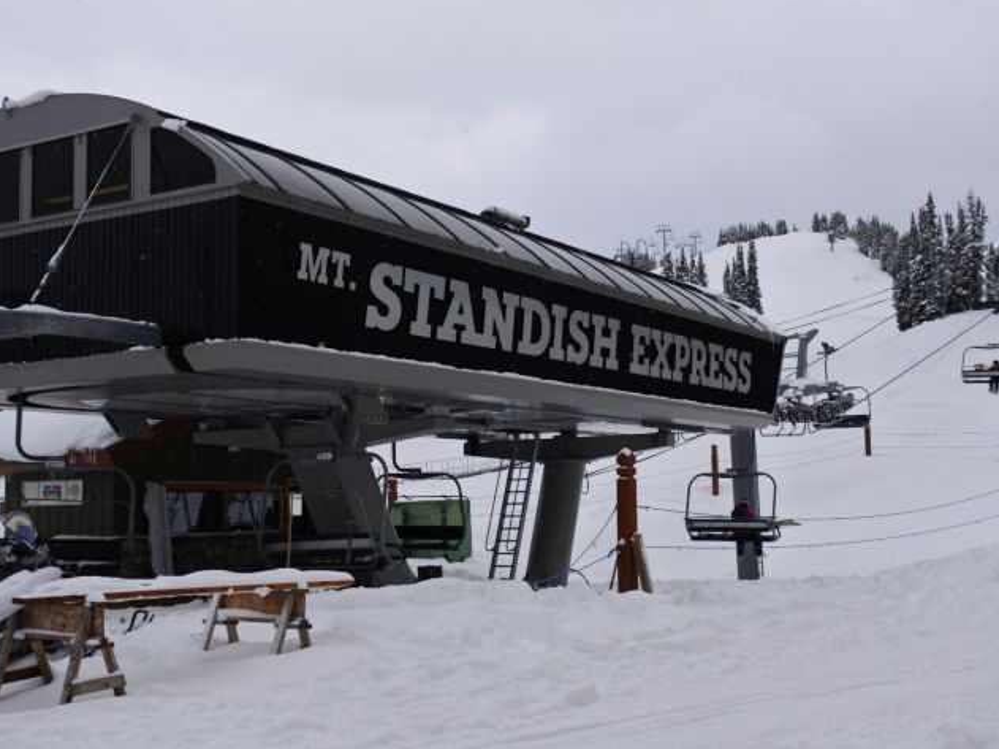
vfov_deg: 32.2
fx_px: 1298
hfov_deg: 42.0
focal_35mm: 45
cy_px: 374
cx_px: 557
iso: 160
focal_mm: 15.3
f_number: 4.5
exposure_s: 1/640
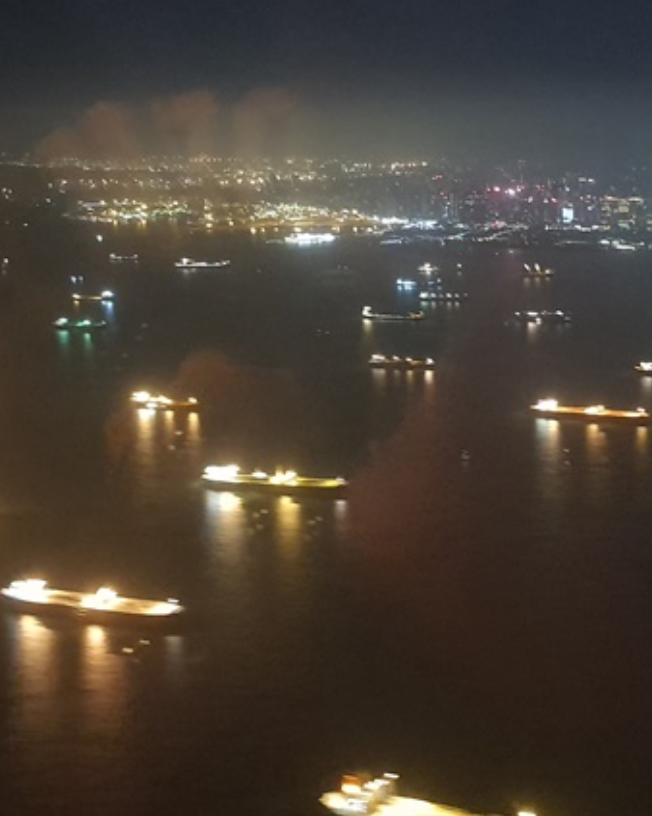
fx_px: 1448
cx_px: 542
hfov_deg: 24.9
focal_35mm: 60
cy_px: 336
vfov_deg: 31.4
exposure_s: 1/5
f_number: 1.7
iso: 1000
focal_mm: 4.32
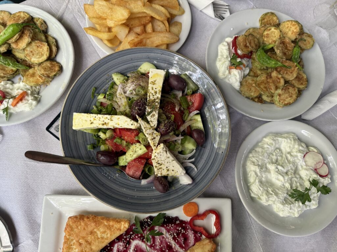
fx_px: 234
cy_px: 126
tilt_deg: -75.6
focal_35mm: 24
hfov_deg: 71.6
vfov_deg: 56.8
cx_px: 168
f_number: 1.78
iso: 200
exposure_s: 1/89
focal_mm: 6.76
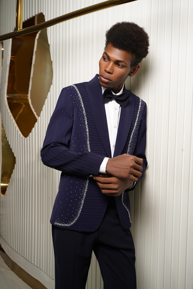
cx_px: 96
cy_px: 144
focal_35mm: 34
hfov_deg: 38.9
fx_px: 273
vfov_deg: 55.8
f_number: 9
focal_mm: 34
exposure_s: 1/100
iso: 200
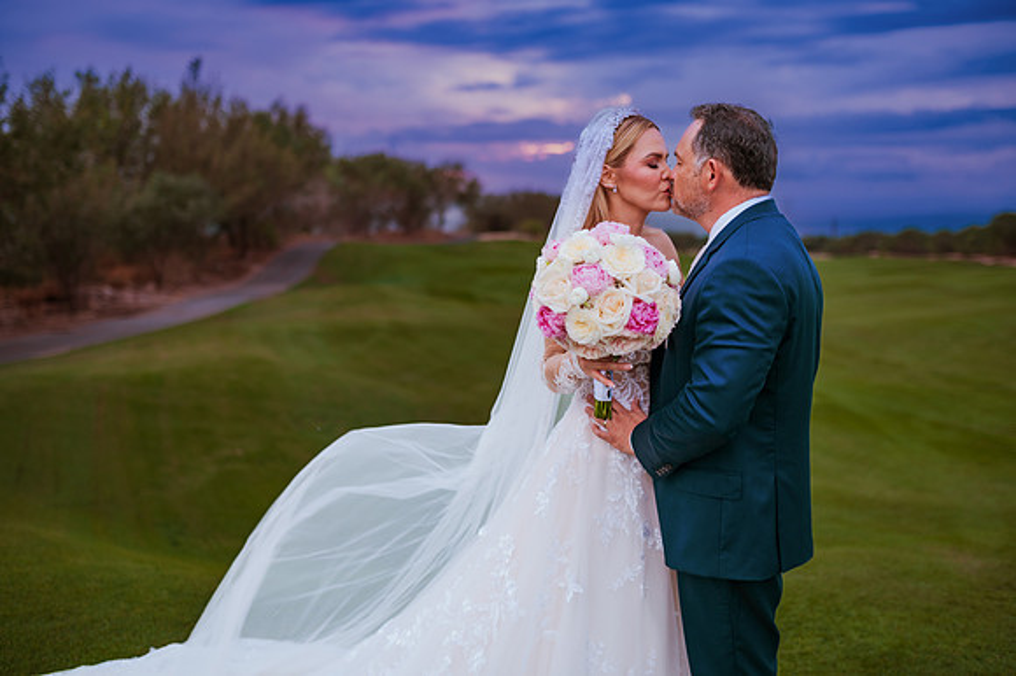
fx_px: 987
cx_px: 508
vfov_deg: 37.8
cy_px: 338
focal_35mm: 35
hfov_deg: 54.5
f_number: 1.8
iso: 320
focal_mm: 35
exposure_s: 1/160
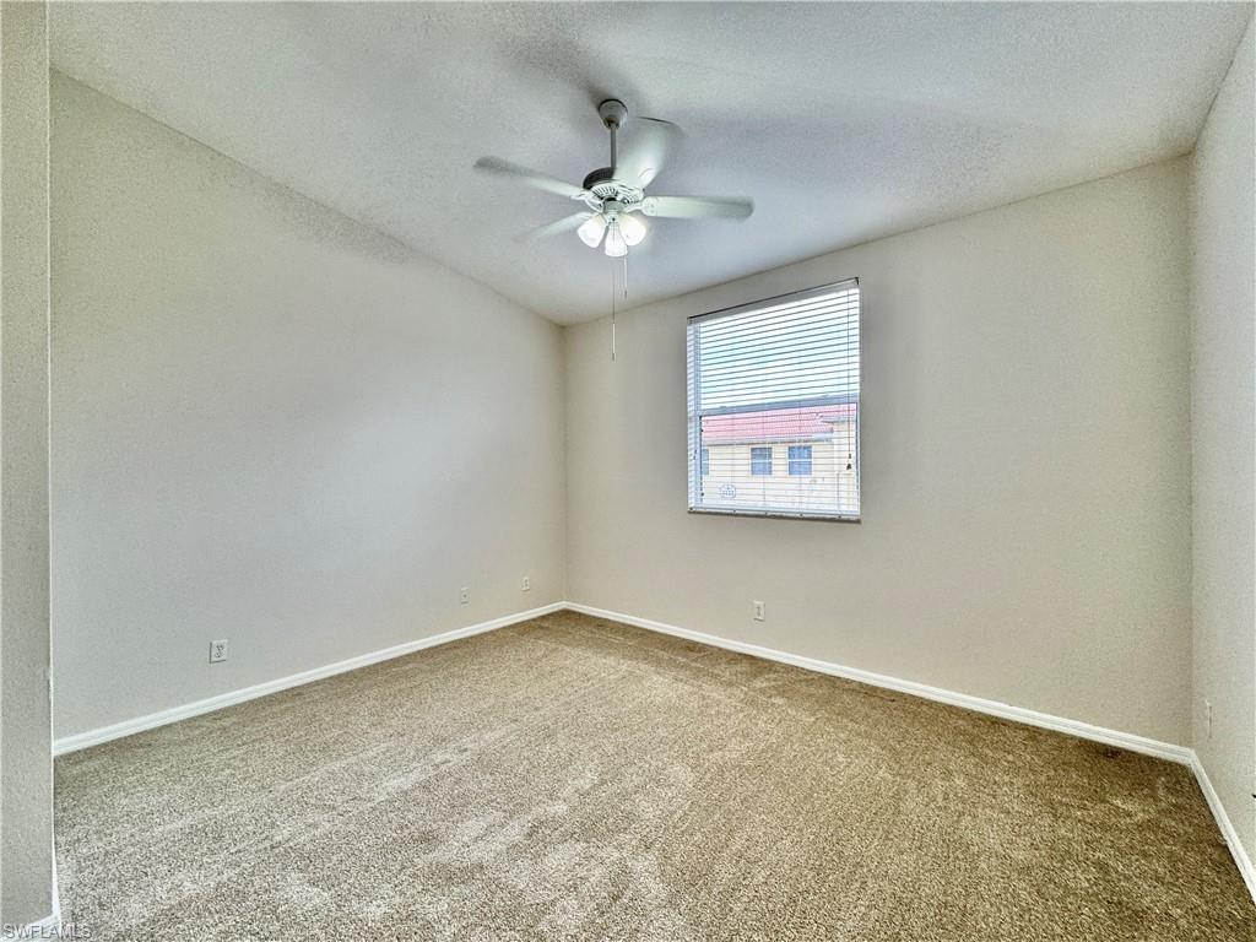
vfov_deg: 85.7
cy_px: 471
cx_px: 628
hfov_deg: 102.1
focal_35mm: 14
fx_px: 508
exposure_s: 1/120
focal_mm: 2.22
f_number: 2.2
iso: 80
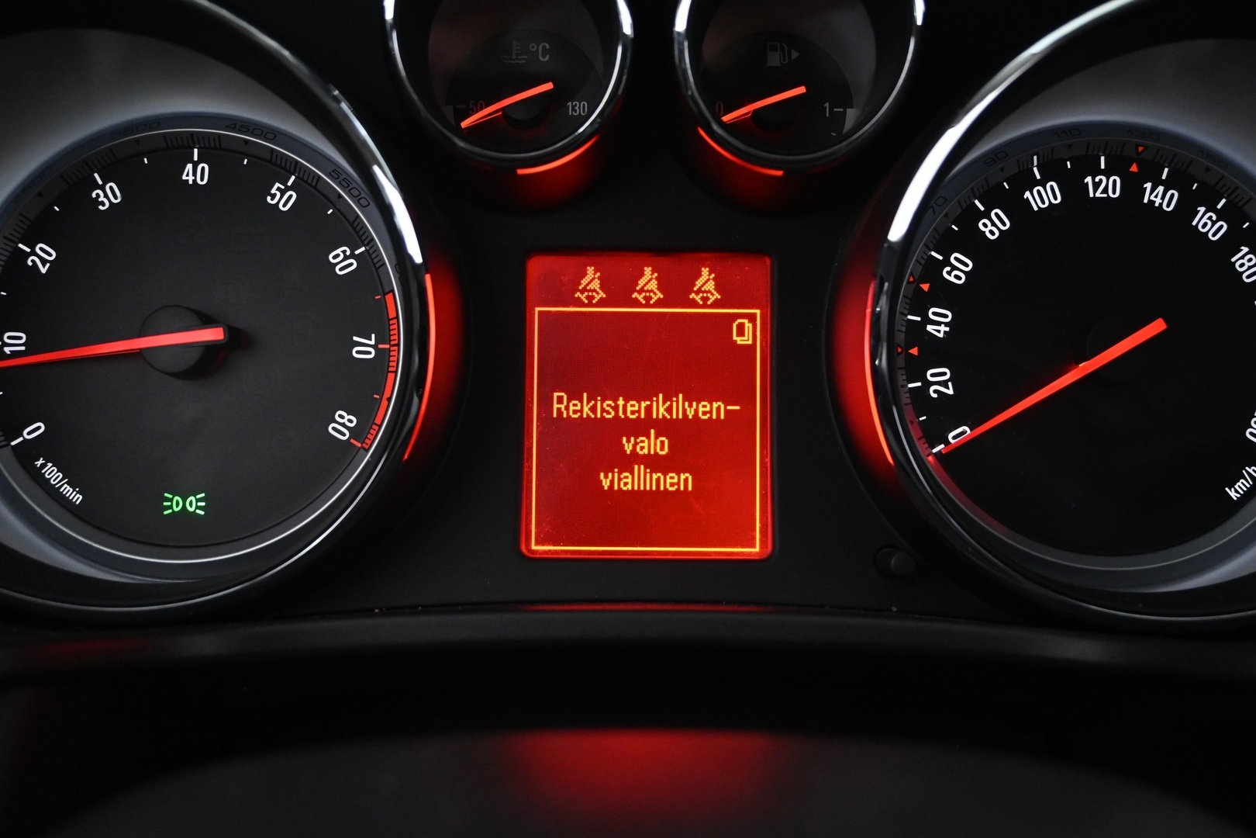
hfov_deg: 55.1
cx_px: 628
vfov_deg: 38.4
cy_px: 419
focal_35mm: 34
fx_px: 1204
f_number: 4.2
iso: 3200
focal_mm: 23
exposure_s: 1/30
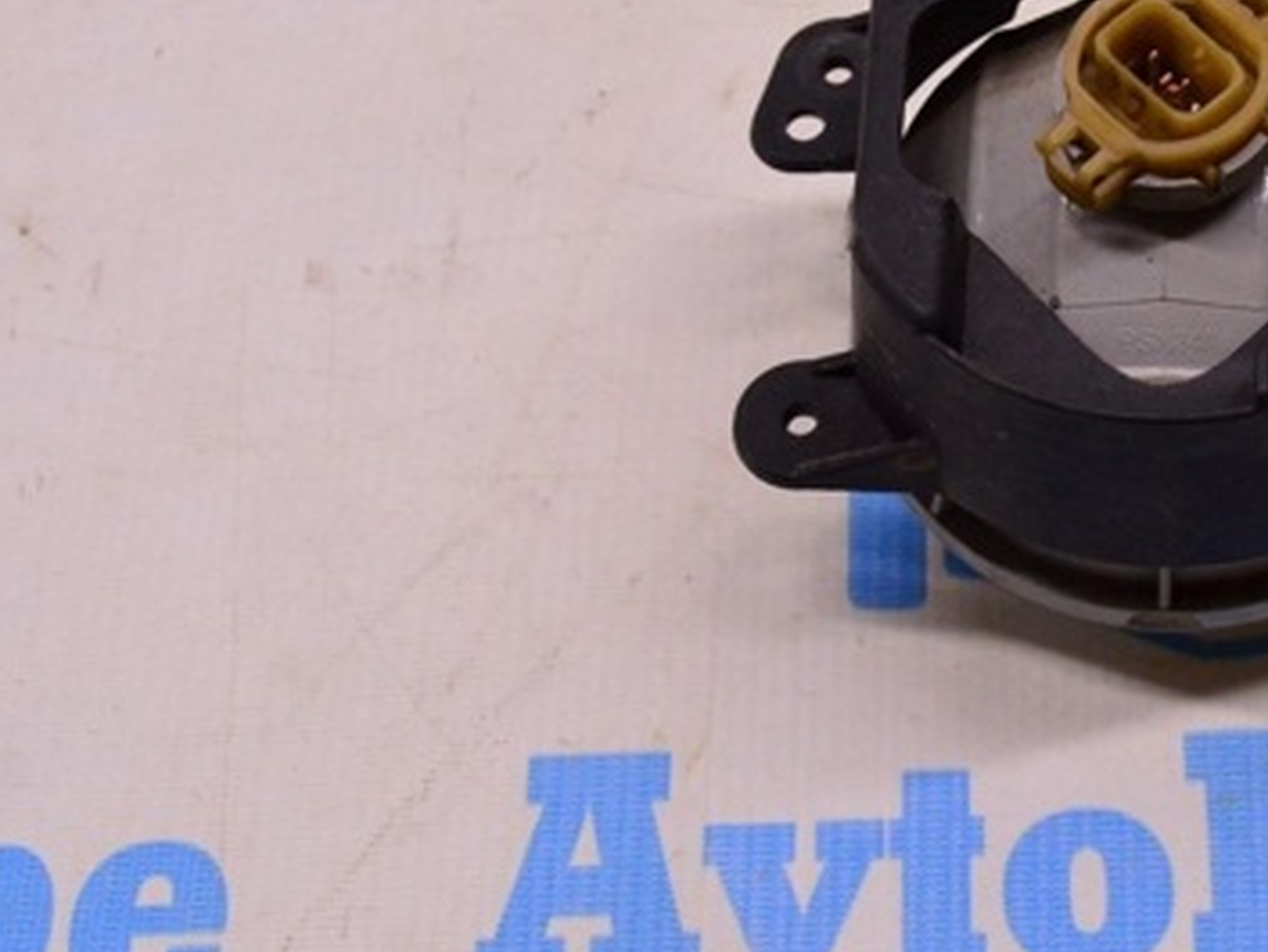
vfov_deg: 18.2
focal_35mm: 81
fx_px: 2963
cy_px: 300
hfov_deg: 23.7
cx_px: 1045
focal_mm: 31
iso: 1600
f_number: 8
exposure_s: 1/125
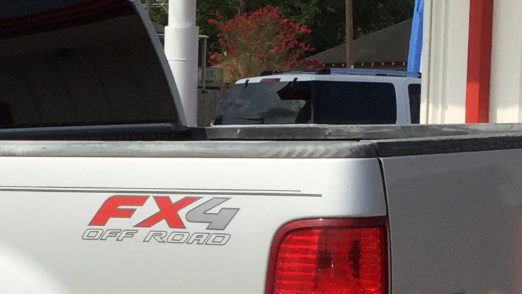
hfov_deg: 15.1
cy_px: 311
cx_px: -16
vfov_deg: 8.7
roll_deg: -0.4
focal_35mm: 139
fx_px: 1924
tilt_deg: -7.1
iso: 25
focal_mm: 3.3
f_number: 2.4
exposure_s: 1/2037
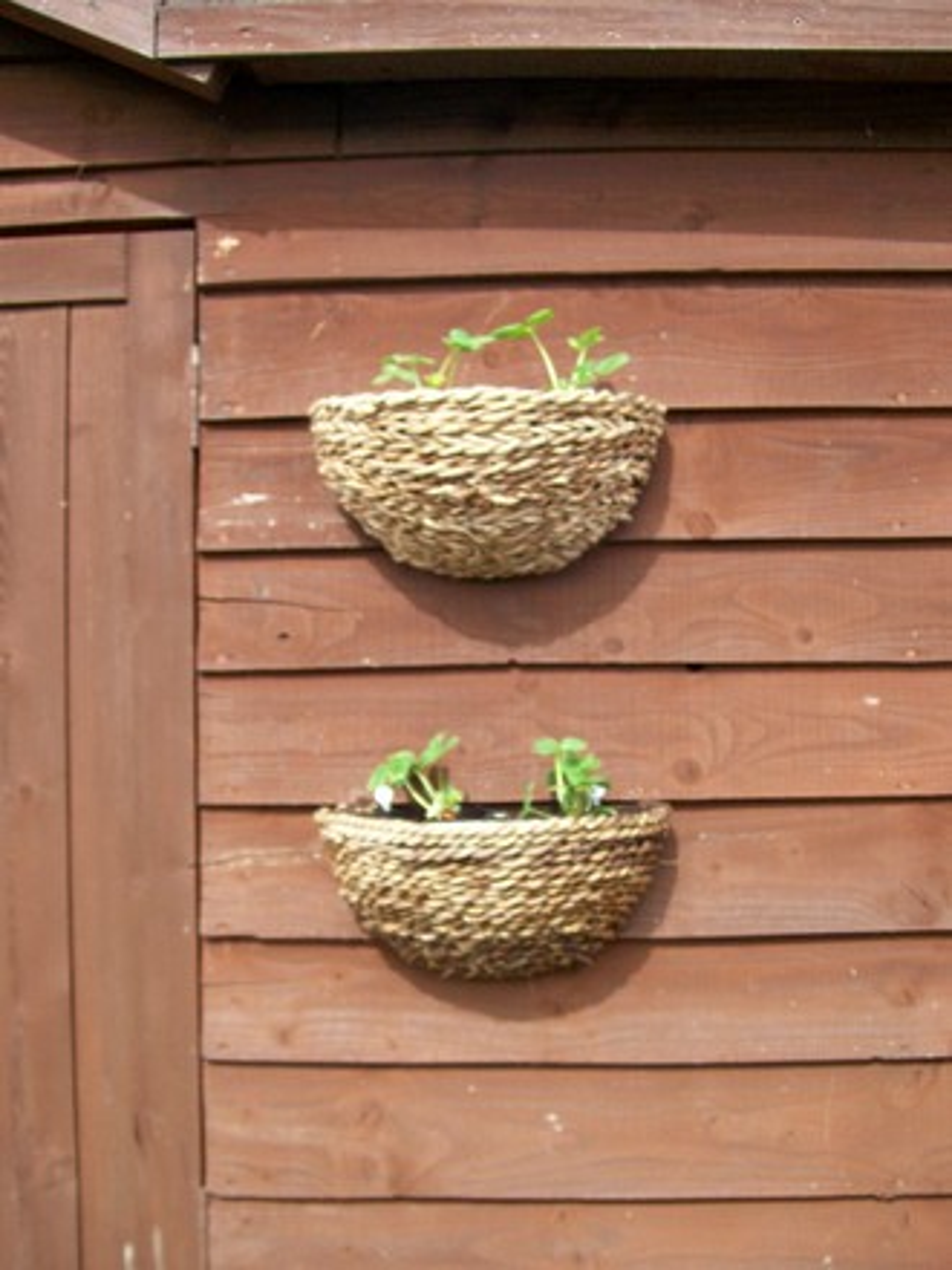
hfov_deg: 39.7
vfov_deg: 51.4
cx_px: 476
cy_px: 635
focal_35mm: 36
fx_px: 1320
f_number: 2.7
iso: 80
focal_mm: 6
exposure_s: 1/341
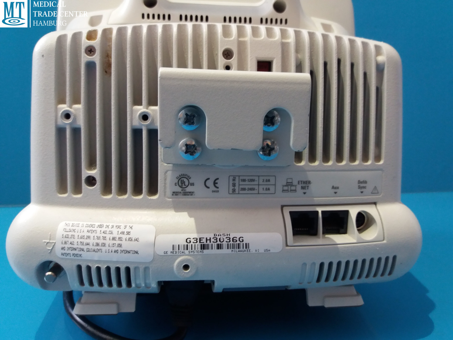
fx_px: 366
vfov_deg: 49.7
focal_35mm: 28
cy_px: 170
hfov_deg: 63.4
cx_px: 226
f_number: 1.9
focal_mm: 3.7
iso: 160
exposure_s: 1/33
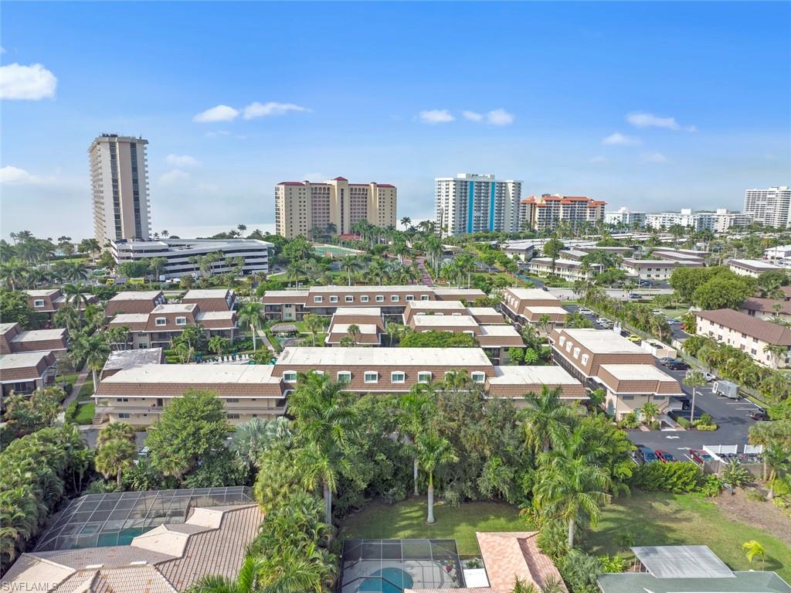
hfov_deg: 71.6
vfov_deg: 56.8
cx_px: 396
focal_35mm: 24
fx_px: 548
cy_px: 296
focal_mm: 12.29
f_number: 2.8
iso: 100
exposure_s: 1/2500
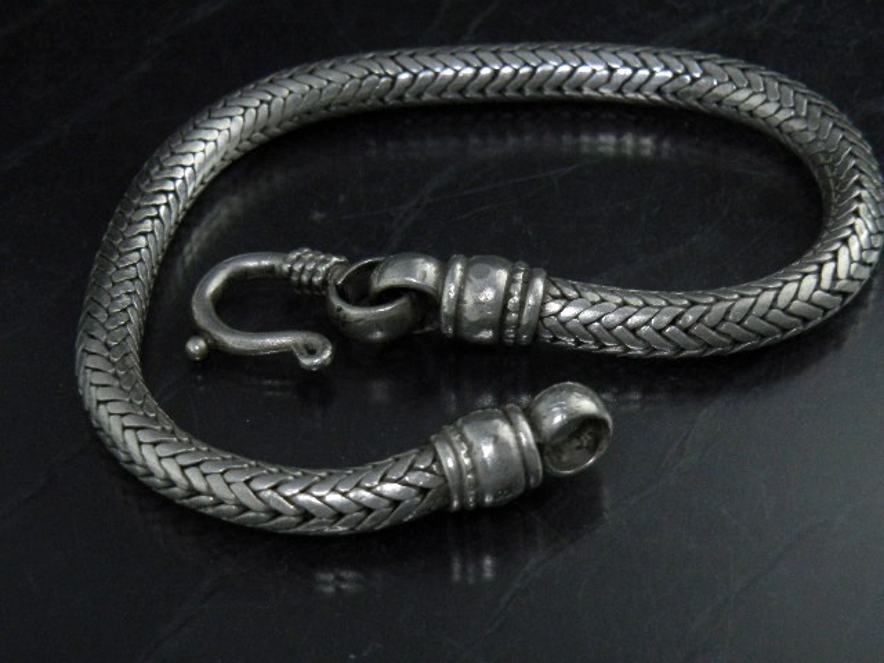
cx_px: 442
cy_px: 332
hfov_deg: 19.3
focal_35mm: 102
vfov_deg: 14.5
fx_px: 2605
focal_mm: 18.3
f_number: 9
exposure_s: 1/30
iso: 800
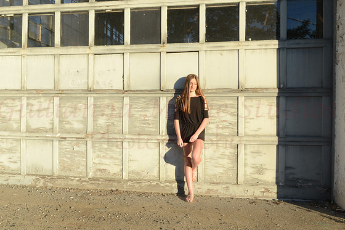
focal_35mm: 31
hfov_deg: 60.3
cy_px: 113
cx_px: 168
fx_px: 297
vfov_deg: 42.3
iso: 640
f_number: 18
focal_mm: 20
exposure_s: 1/100
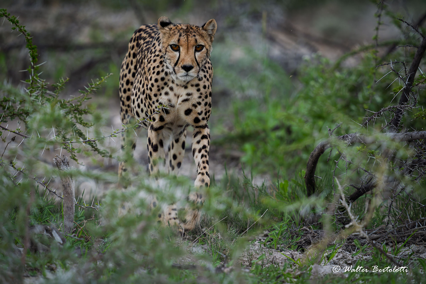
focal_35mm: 600
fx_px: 7099
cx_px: 213
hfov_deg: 3.4
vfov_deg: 2.3
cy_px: 142
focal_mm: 600
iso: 4000
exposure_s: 1/1250
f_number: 6.3
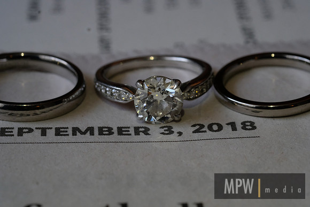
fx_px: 775
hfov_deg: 22.6
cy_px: 104
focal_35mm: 90
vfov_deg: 15.2
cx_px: 155
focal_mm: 60
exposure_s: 1/160
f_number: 11
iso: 4000
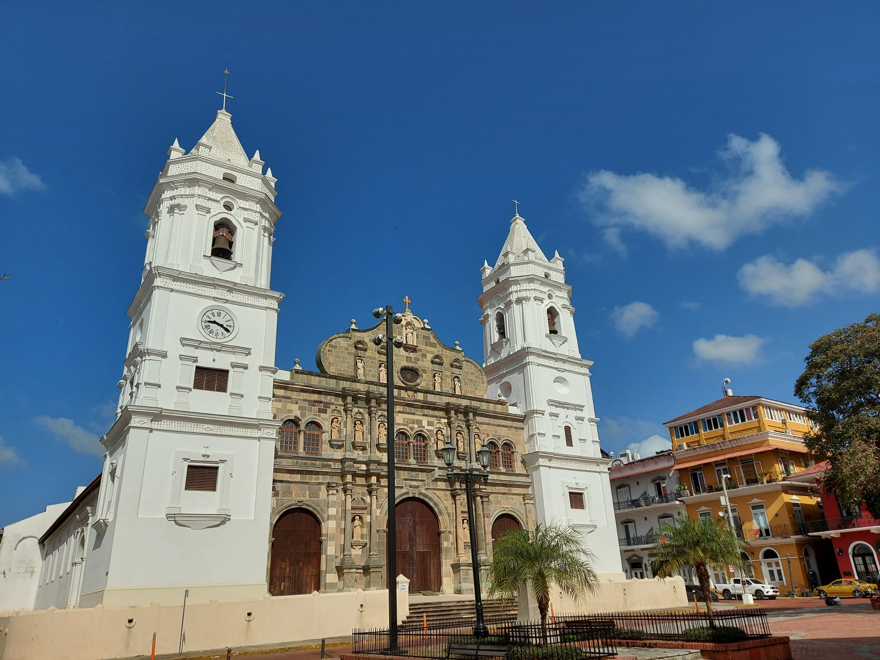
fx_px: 610
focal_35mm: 24
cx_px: 440
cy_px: 330
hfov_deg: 71.6
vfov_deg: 56.8
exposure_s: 1/3022
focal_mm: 5.23
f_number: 1.8
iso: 32
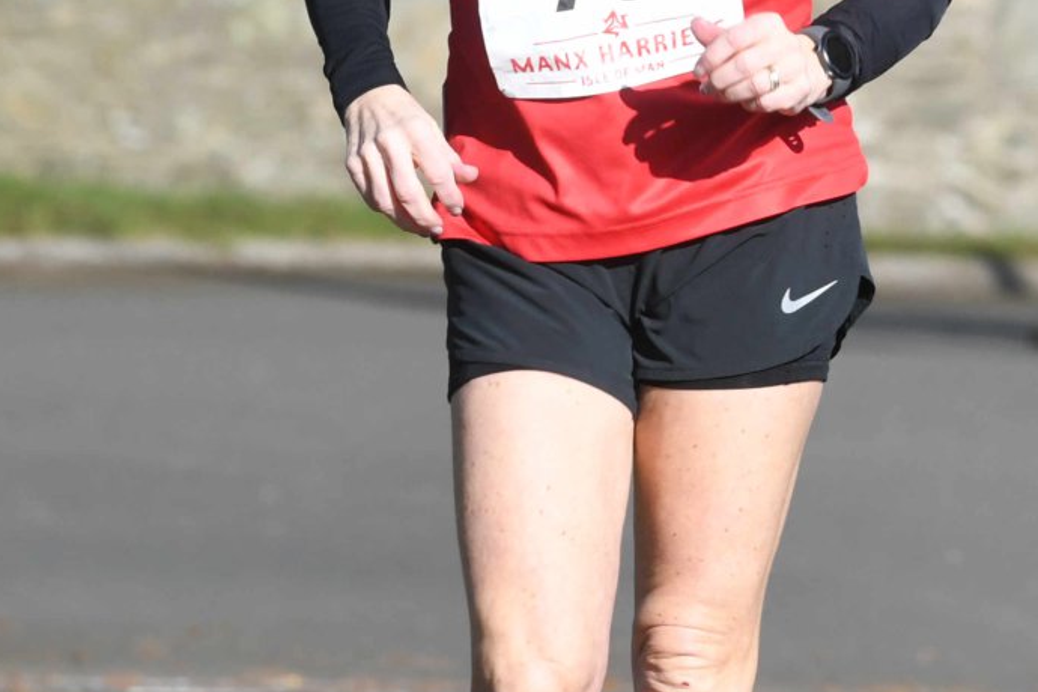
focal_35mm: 1335
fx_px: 38489
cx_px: 1219
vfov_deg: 1.0
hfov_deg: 1.5
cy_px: -263
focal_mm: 300
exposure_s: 1/800
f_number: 13
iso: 640
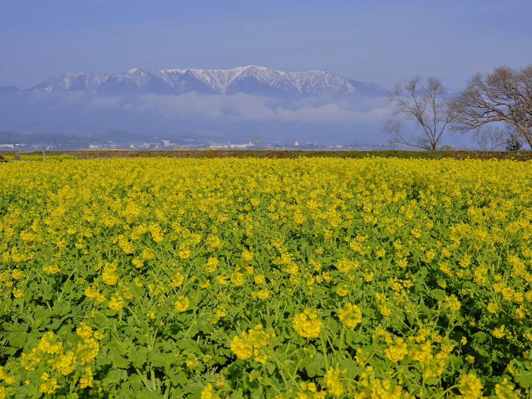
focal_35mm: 55
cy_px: 200
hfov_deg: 34.9
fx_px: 845
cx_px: 266
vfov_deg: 26.6
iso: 100
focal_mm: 70
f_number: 18
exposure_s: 1/60
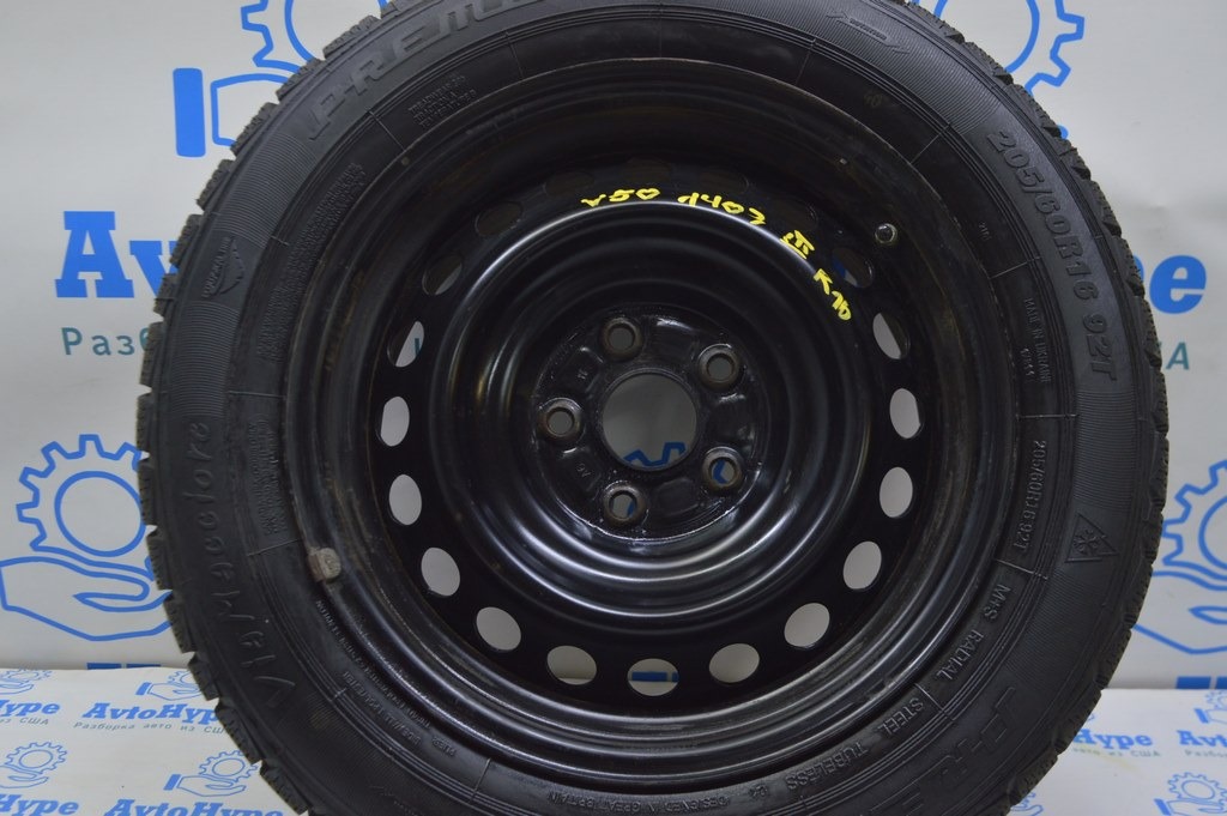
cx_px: 614
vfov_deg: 35.4
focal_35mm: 38
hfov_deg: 51.3
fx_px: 1277
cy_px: 408
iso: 400
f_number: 5.6
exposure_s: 1/20
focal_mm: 25
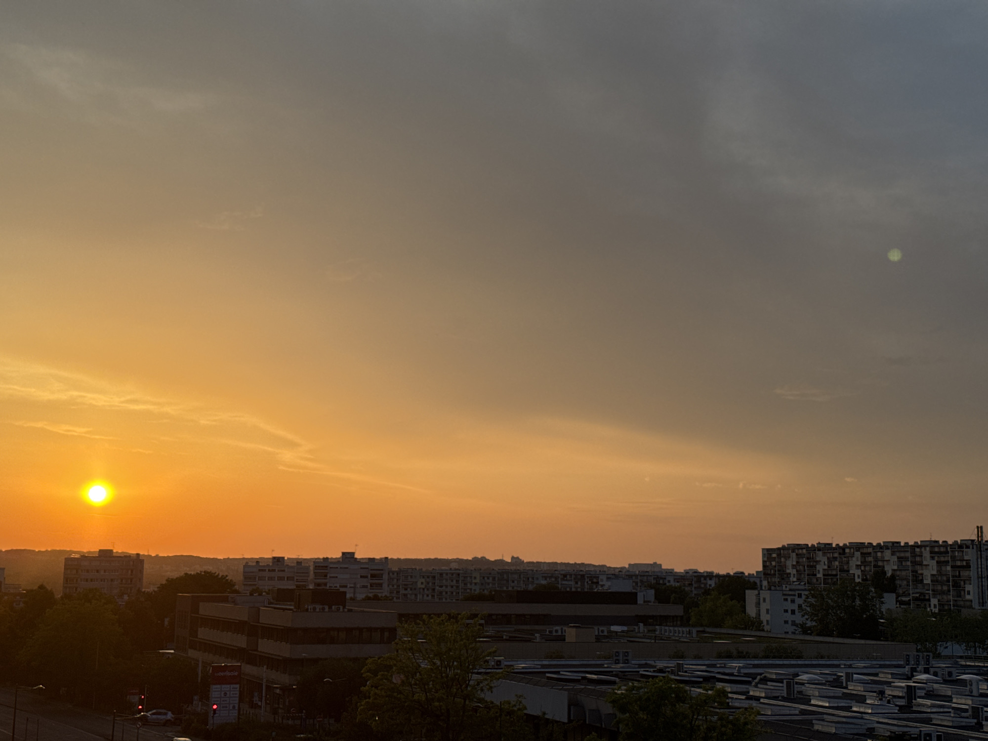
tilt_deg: +8.8
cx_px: 494
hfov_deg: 39.7
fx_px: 1370
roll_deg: -0.9
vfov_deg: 30.3
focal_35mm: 48
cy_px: 370
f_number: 1.78
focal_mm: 6.76
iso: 64
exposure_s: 1/3257
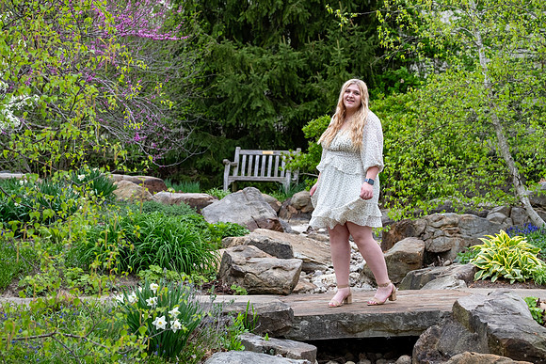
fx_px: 1335
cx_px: 273
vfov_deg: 15.5
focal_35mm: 88
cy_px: 182
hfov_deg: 23.1
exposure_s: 1/400
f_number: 4
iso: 250
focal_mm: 58.7
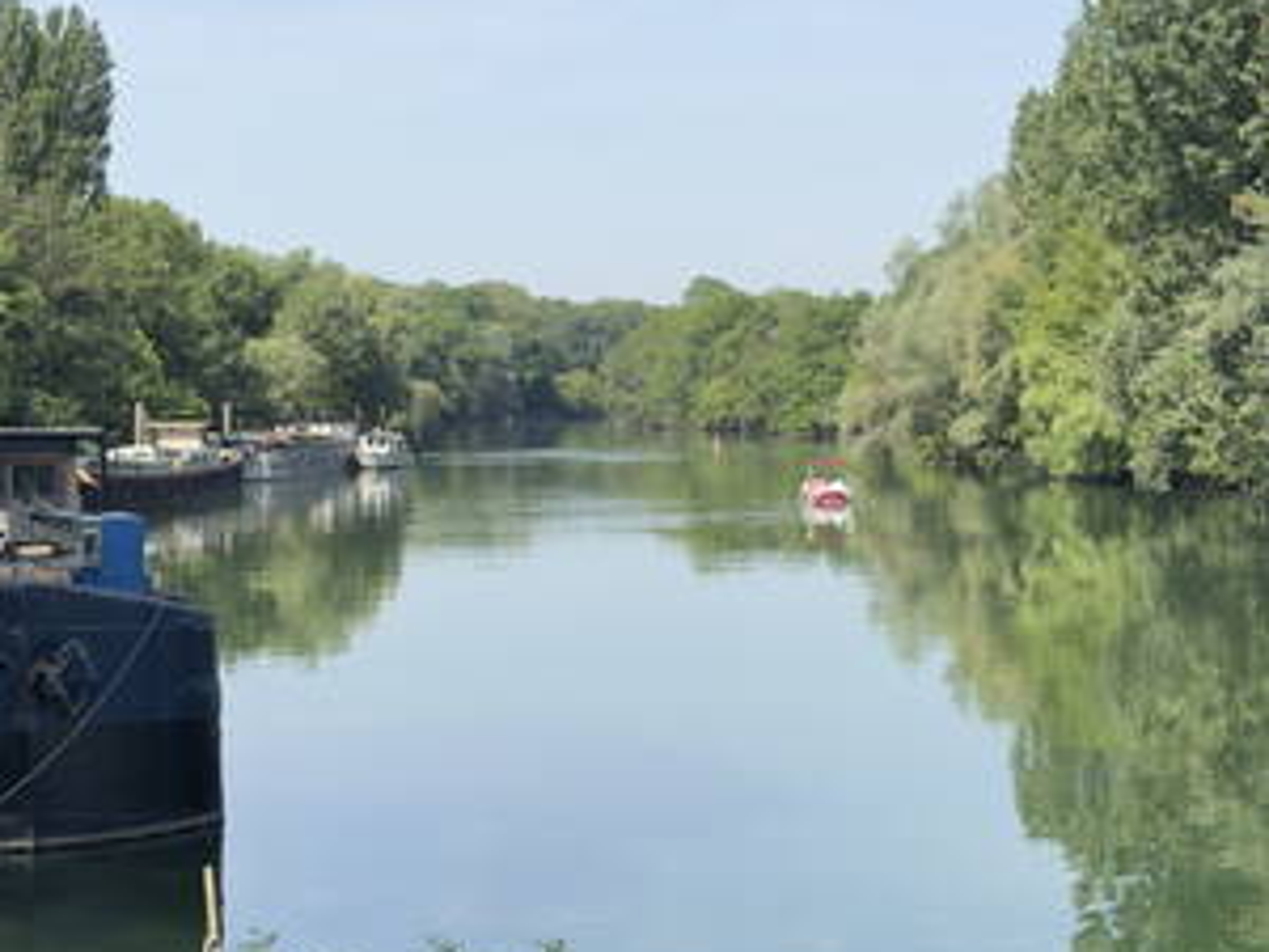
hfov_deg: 44.6
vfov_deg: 34.3
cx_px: 525
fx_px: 1540
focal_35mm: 42
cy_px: 495
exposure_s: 1/3745
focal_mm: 6.76
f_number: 1.78
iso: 100
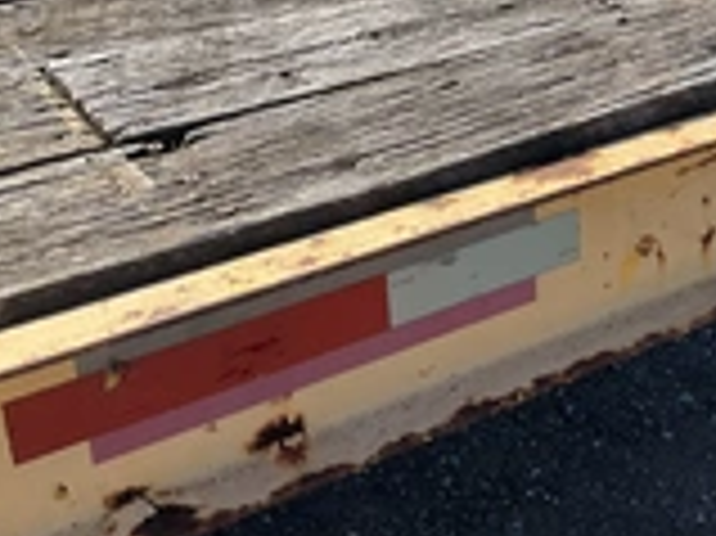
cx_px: 739
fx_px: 1509
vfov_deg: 19.8
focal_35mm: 73
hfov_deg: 25.2
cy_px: 59
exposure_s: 1/869
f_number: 1.8
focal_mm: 3
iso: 25
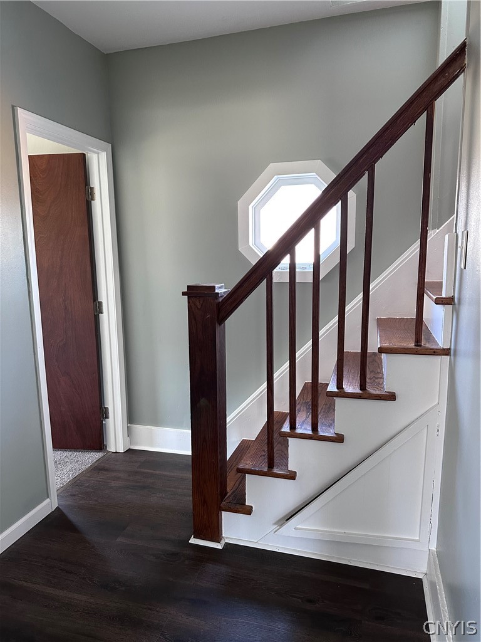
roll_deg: +0.3
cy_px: 321
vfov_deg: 71.6
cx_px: 240
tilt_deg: -7.9
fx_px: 445
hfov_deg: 56.8
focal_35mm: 24
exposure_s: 1/60
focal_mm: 6.86
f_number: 1.78
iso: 400
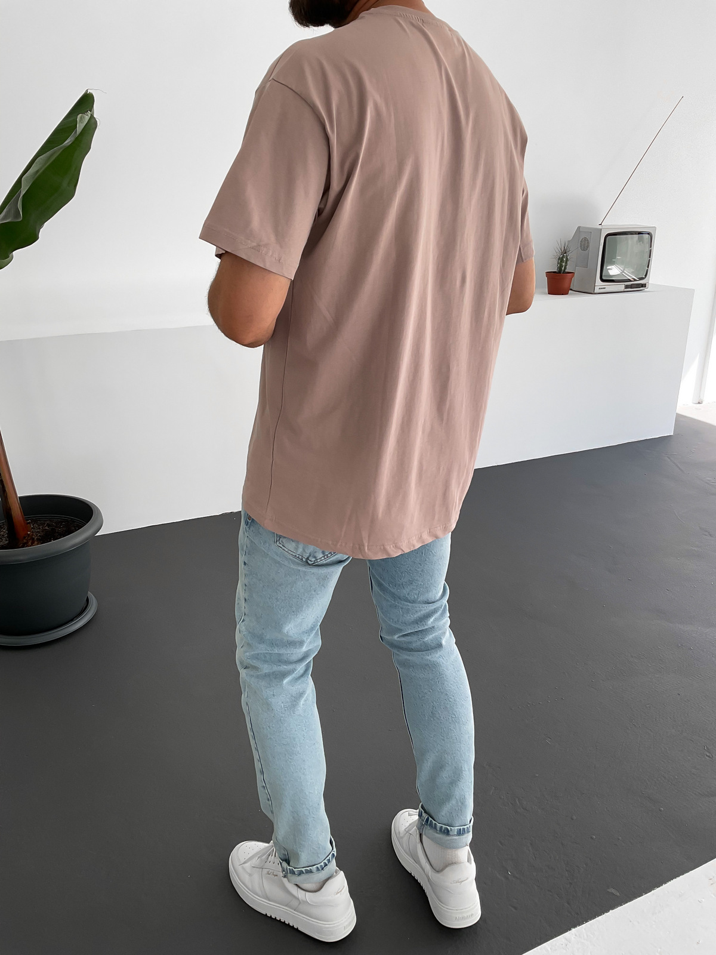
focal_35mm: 29
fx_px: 800
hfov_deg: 48.2
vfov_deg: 61.7
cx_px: 358
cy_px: 478
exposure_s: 1/120
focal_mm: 3
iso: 20
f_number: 1.8
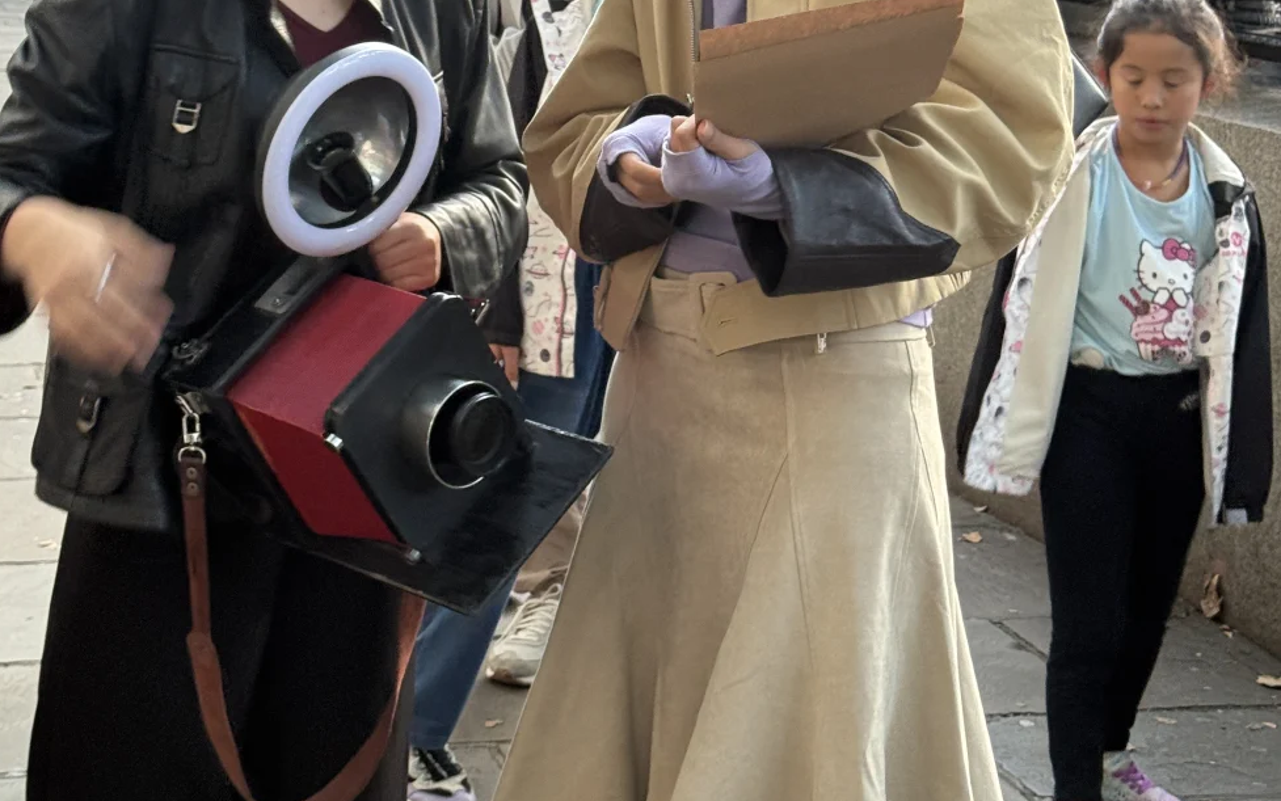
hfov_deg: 27.5
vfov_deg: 17.1
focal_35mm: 75
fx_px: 2619
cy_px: 29
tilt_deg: -2.5
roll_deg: -4.5
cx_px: 574
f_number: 1.78
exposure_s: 1/60
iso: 250
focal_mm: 6.76
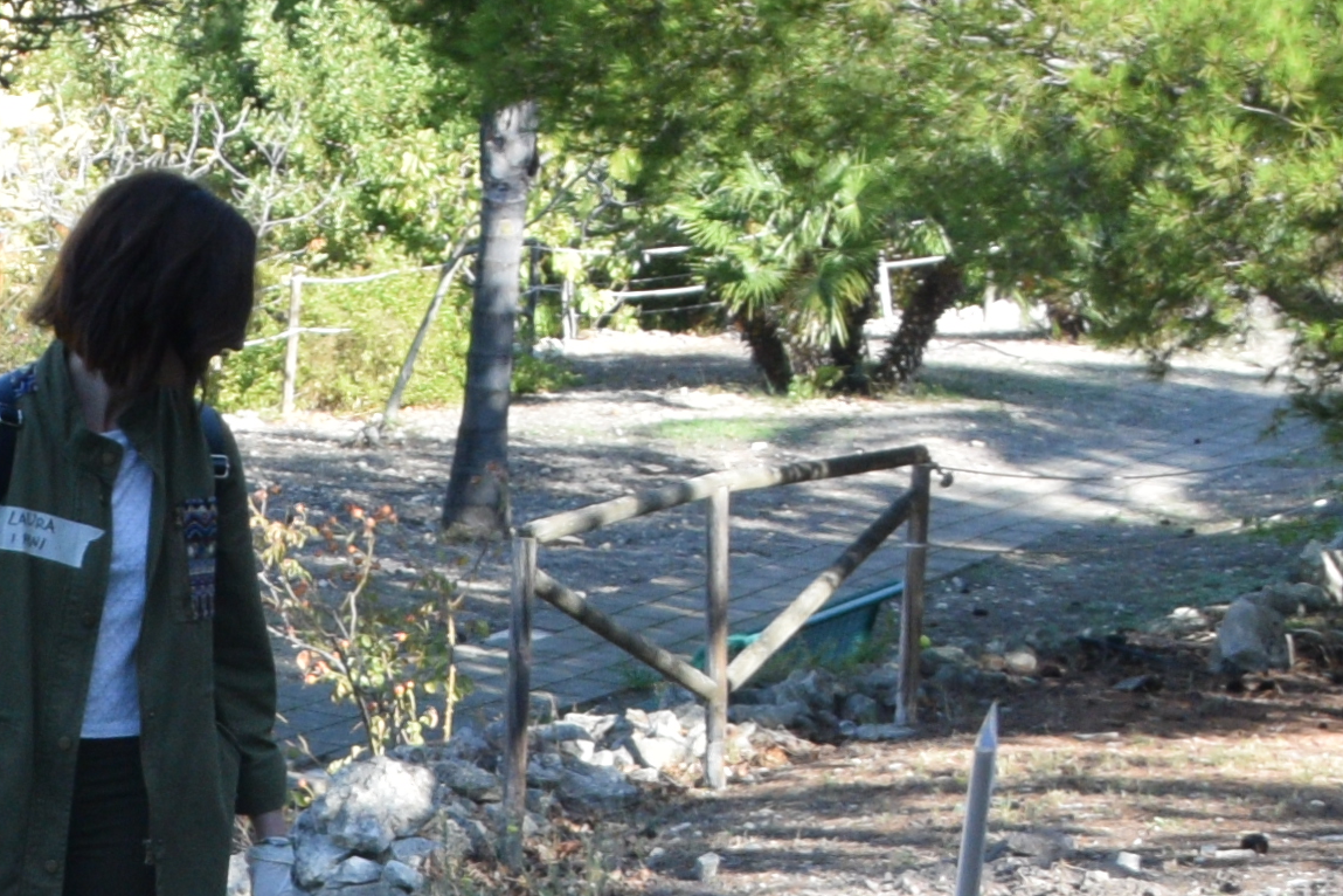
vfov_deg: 9.7
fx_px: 5260
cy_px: 857
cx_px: -756
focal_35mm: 141
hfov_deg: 13.6
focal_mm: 18
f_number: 8
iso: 400
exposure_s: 1/250
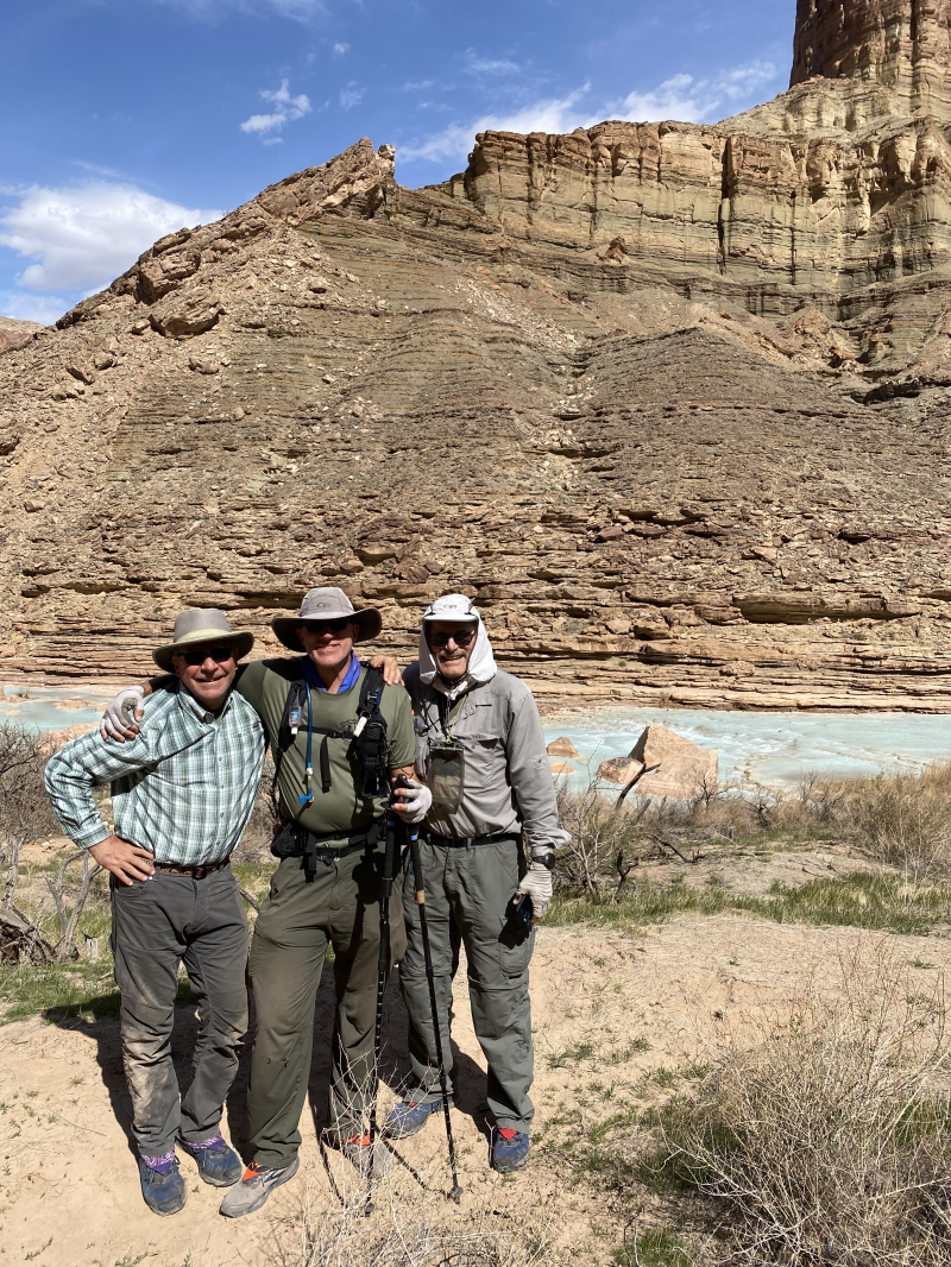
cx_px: 476
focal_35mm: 26
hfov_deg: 53.1
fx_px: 952
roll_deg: -1.9
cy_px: 634
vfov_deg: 67.3
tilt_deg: -2.3
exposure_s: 1/3300
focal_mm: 4.25
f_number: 1.8
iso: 32
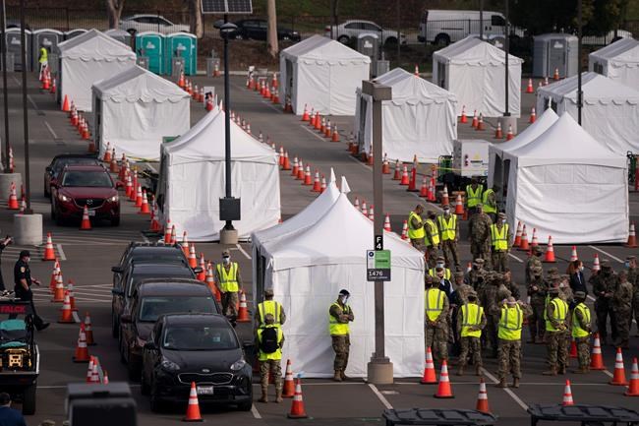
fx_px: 4543
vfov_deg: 5.4
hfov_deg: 8.0
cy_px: 213
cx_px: 320
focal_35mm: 256
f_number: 5.6
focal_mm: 256
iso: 250
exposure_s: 1/1600
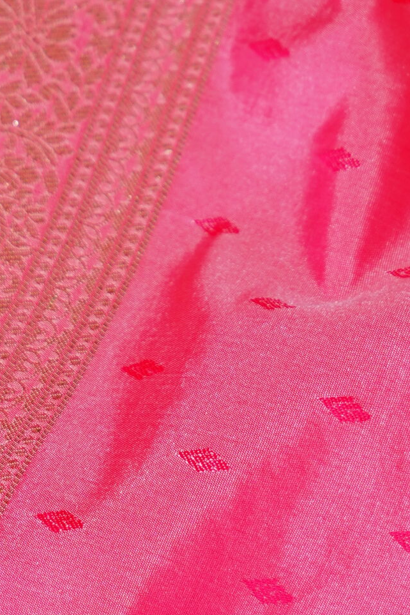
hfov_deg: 4.9
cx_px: 209
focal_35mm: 279
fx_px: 4766
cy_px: 224
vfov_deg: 7.4
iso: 250
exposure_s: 1/200
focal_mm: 70
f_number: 2.8
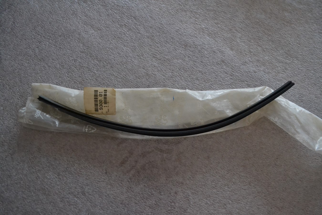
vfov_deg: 47.9
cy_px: 108
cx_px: 161
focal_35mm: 27
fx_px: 241
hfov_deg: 67.4
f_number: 3.5
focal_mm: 18
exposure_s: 1/60
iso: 3200
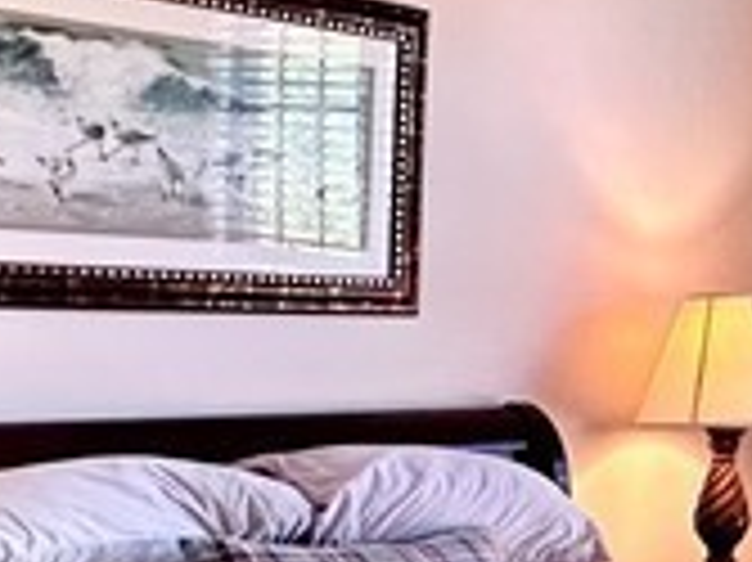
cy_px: 364
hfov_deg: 19.6
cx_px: 1153
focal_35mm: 86
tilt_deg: -2.4
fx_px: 1867
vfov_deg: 17.1
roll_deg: -2.3
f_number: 2.2
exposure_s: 1/120
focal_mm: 2.22
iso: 250
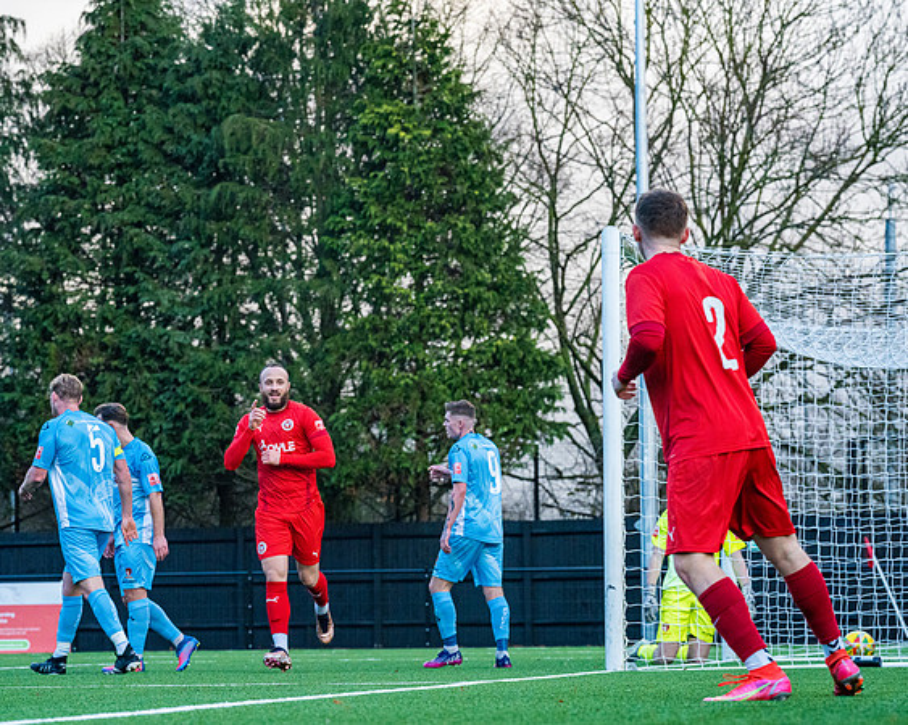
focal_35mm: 175
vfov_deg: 8.8
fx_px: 4693
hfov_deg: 11.1
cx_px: 432
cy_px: 412
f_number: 6.3
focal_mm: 135
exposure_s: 1/800
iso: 4000
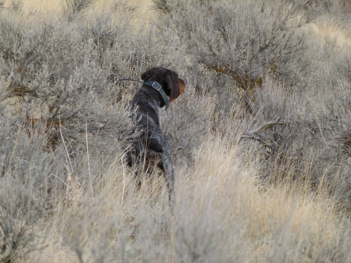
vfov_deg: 4.8
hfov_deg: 6.4
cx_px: 175
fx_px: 3143
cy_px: 131
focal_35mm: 310
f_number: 4.1
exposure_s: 1/400
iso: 100
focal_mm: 55.7
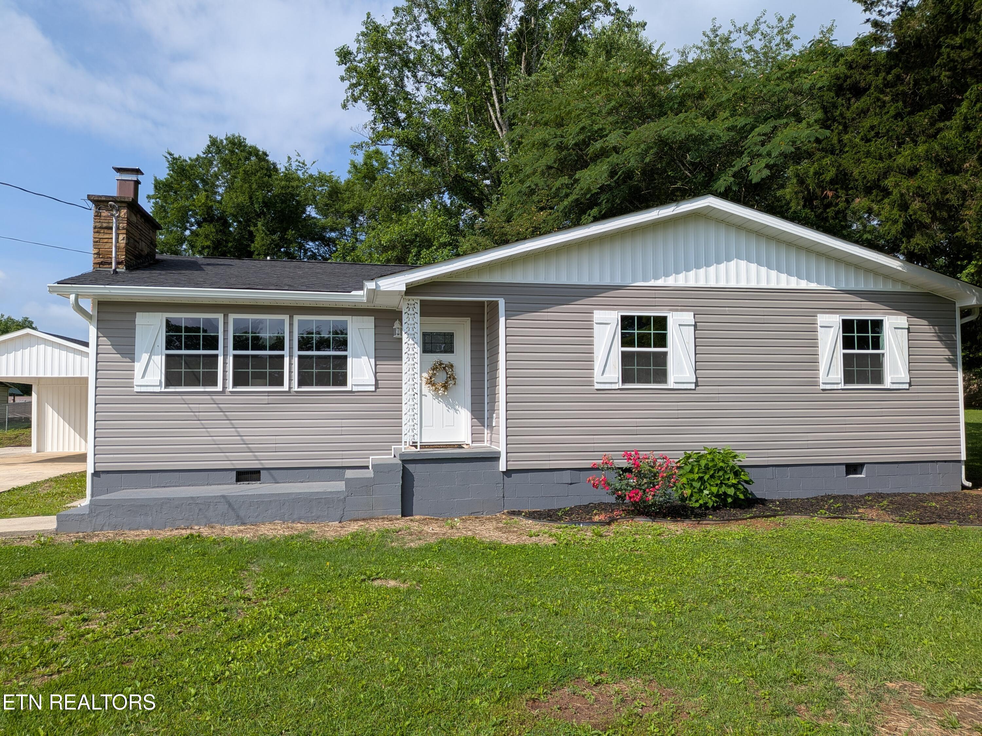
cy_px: 368
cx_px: 491
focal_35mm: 24
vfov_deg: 56.8
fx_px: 681
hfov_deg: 71.6
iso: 30
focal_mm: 4.53
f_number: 1.7
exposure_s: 1/1848
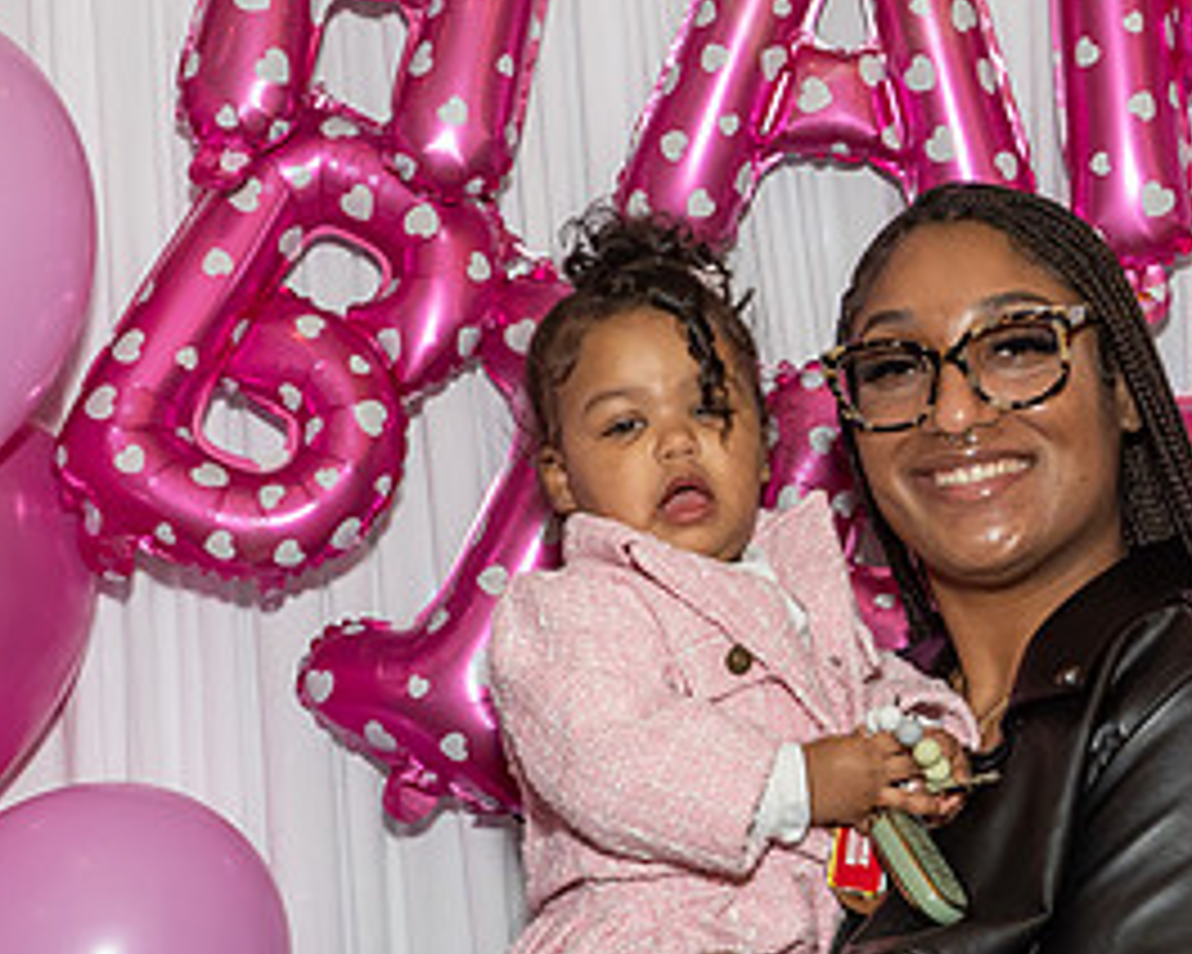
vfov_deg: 16.3
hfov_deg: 20.0
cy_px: 643
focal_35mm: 94
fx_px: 3316
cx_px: 1071
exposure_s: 1/200
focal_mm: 26
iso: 640
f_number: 8
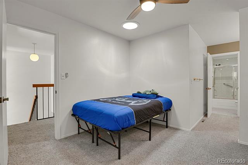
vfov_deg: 70.4
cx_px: 124
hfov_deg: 93.3
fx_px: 117
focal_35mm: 17
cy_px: 82
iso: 250
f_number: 8
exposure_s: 2
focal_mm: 17
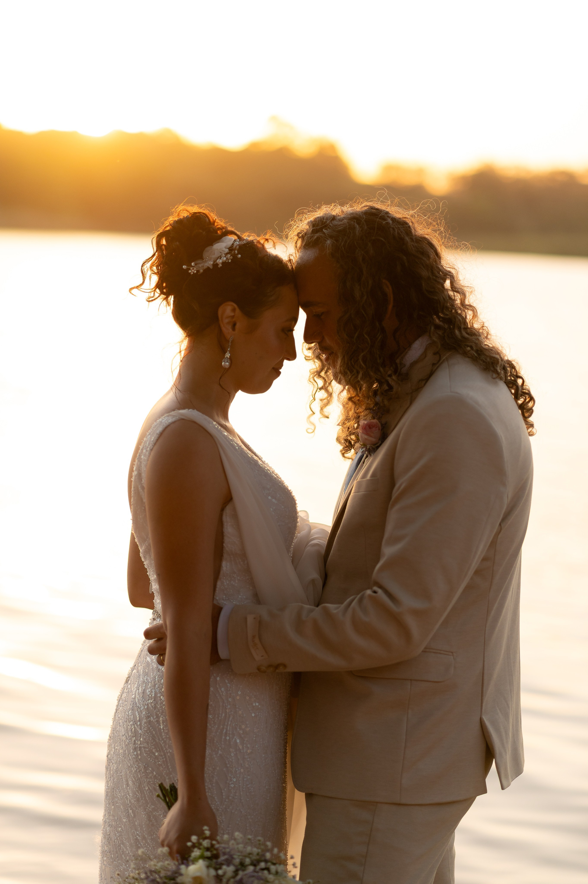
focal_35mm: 85
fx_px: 2085
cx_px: 294
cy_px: 442
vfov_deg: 23.9
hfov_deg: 16.0
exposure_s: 1/2000
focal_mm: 85
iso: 400
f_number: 2
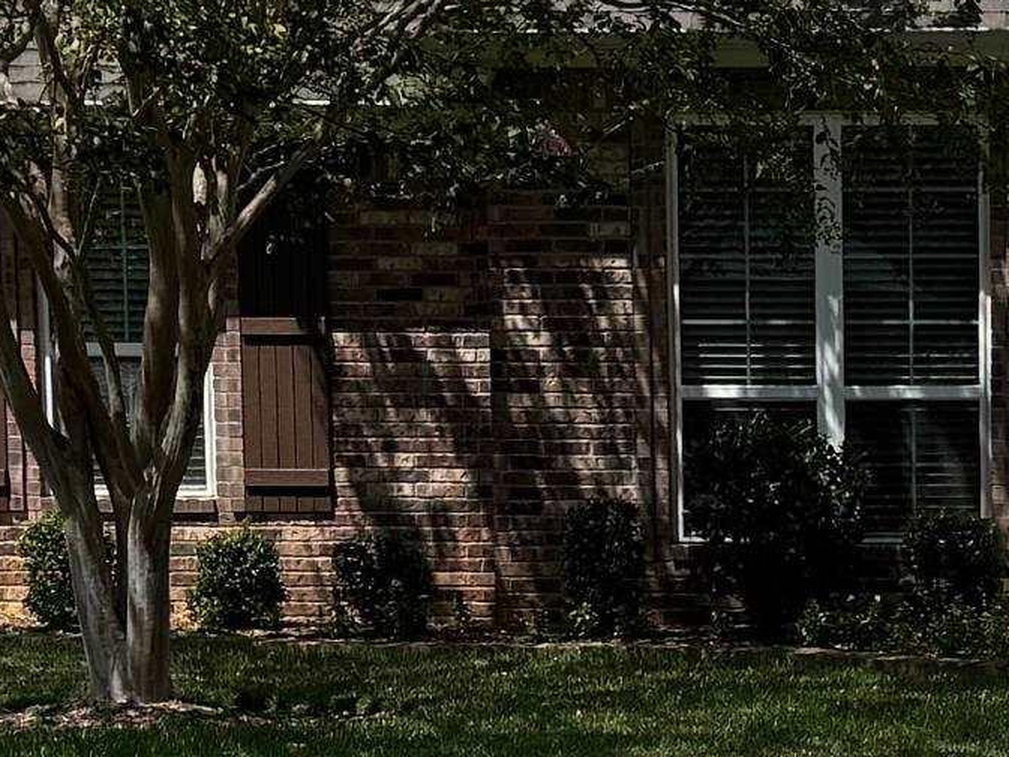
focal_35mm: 78
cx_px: 1198
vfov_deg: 17.9
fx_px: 2274
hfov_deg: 23.0
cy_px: -172
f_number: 1.78
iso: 80
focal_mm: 6.76
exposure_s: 1/4950
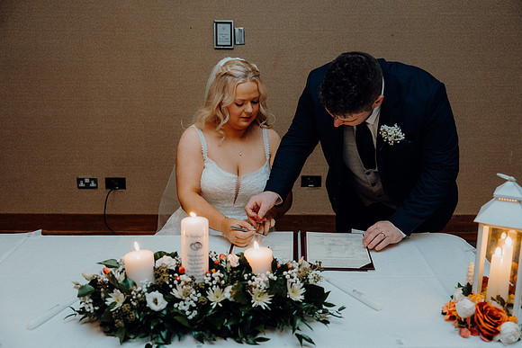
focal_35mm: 36
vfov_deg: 36.9
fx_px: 522
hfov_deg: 53.1
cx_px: 261
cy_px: 174
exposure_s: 1/160
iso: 2500
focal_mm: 36
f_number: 3.5
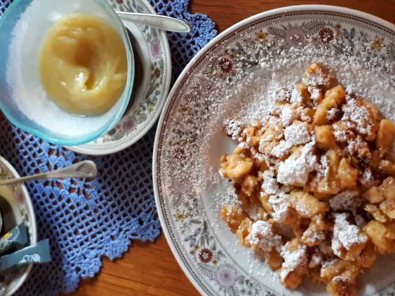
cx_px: 229
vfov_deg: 33.4
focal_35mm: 43
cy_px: 110
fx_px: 491
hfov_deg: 43.7
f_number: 1.9
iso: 400
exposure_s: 1/17
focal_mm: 3.6
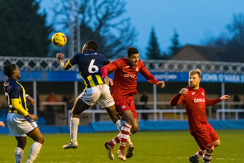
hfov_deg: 9.9
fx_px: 1410
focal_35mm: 208
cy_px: 74
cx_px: 127
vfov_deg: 6.6
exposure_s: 1/800
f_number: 2.8
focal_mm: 135
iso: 5000
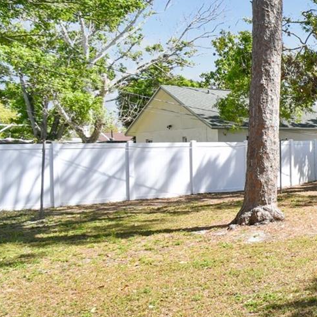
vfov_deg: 40.0
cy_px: 139
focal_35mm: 42
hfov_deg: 27.1
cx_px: 483
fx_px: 435
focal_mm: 10
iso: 100
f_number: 7.1
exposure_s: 1/200
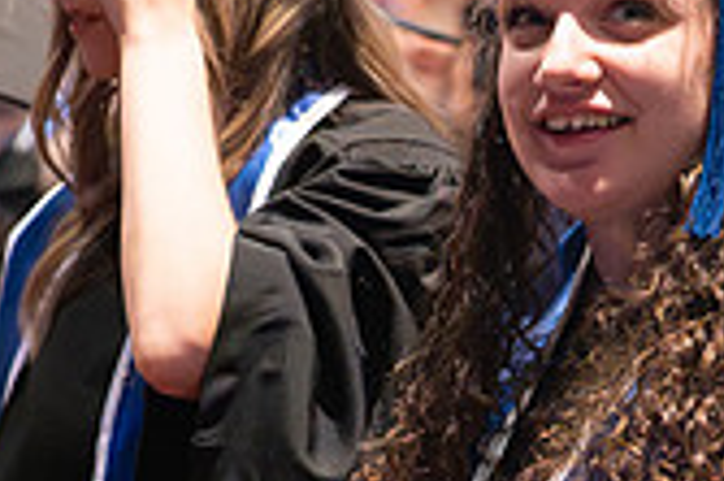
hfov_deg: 6.7
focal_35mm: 307
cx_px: 555
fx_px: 6168
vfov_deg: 4.4
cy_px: 674
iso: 6400
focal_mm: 70
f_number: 2.8
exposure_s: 1/250
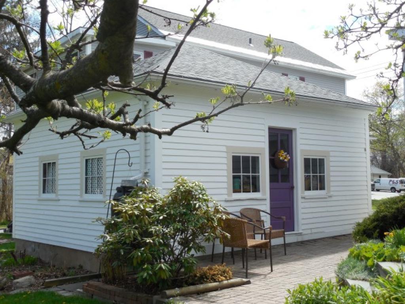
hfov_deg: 43.9
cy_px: 152
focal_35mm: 43
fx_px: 503
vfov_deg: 33.6
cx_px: 202
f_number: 3.9
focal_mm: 7.8
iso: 125
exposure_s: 1/500
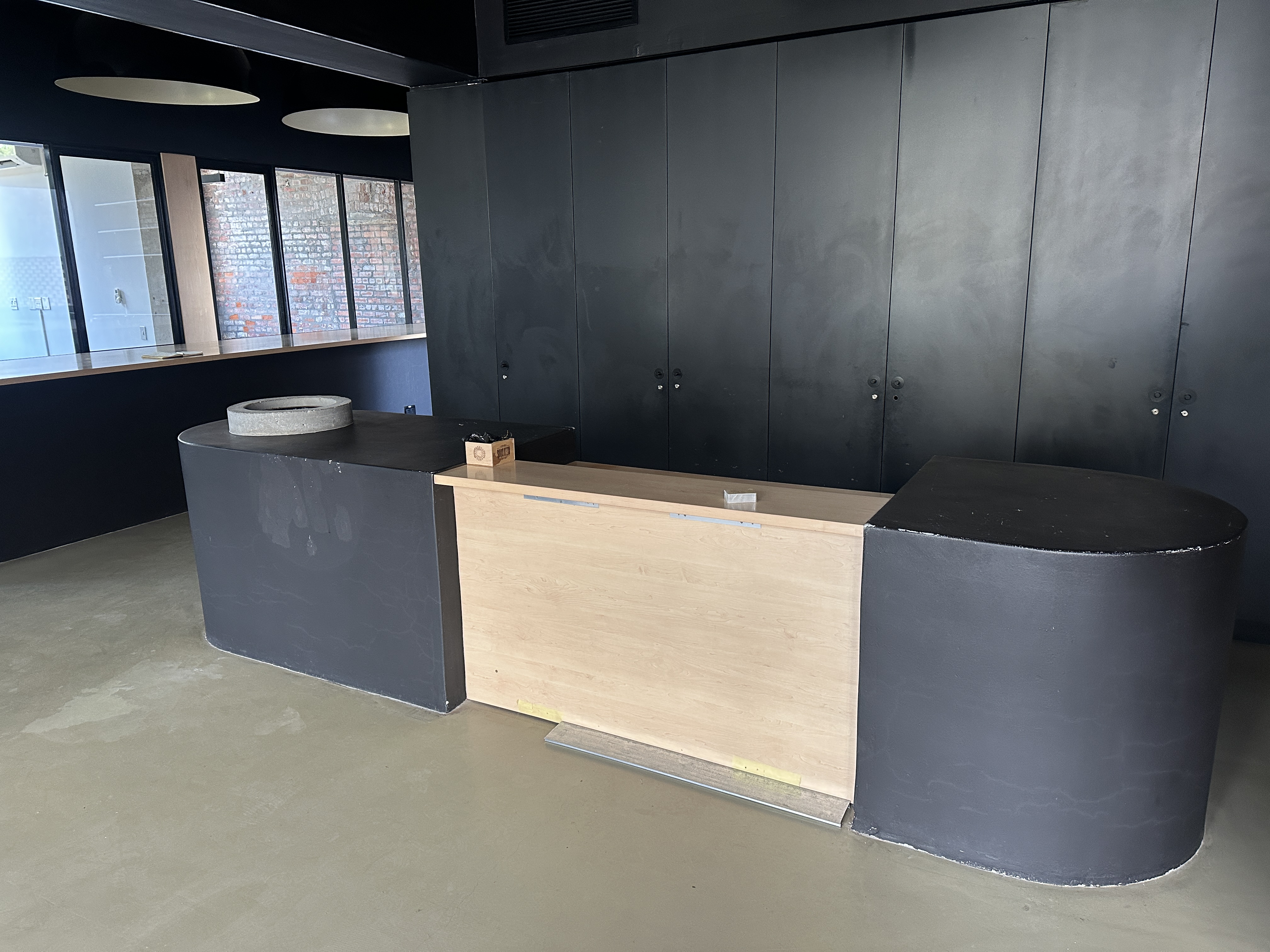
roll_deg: +1.2
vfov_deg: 56.8
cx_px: 635
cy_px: 476
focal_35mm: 24
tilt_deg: -11.5
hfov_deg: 71.6
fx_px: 881
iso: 320
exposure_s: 1/60
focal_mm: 6.86
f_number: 1.78
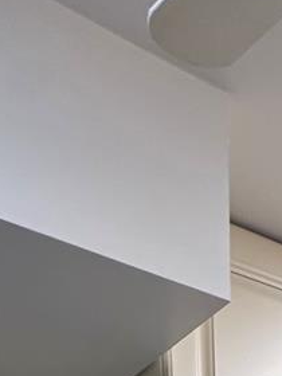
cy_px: 791
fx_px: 652
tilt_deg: -8.2
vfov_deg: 18.0
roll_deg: +3.1
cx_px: 148
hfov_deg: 24.4
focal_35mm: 60
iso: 100
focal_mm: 2.22
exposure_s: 1/63
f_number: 2.2
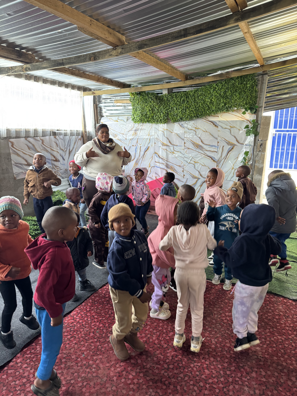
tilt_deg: -11.0
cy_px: 198
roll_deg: -0.9
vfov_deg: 71.6
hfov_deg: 56.8
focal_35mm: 24
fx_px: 275
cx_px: 148
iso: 500
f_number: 1.78
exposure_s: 1/60
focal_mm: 6.76
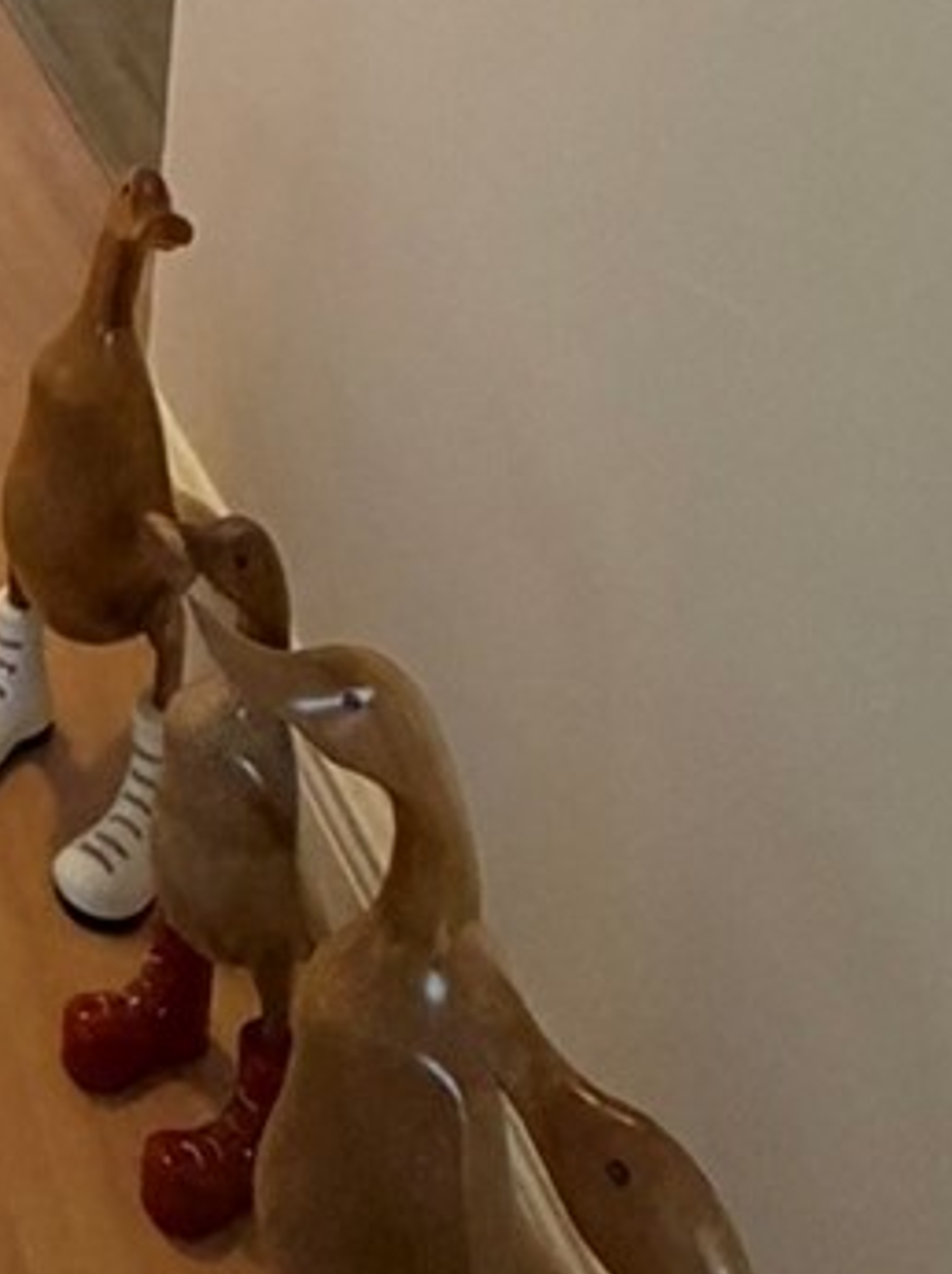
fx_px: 2388
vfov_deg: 22.5
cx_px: -605
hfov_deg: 18.9
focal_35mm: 65
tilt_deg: -8.0
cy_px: -794
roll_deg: -1.3
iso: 400
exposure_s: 1/60
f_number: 2.2
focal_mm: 2.22
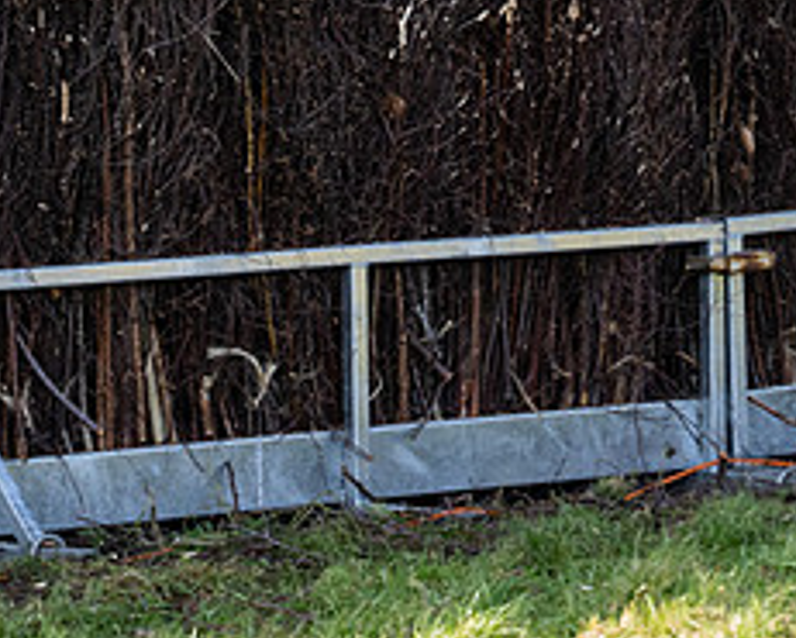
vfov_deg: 5.0
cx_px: 132
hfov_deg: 6.3
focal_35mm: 306
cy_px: -85
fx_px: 7212
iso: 400
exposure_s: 1/1250
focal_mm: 70
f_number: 4
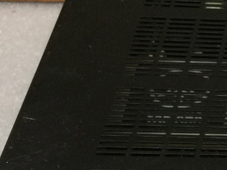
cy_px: 178
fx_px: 1069
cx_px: 465
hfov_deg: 11.0
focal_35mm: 163
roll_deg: -2.2
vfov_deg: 9.0
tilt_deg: -43.8
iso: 32
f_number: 2.2
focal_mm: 4.15
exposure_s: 1/40
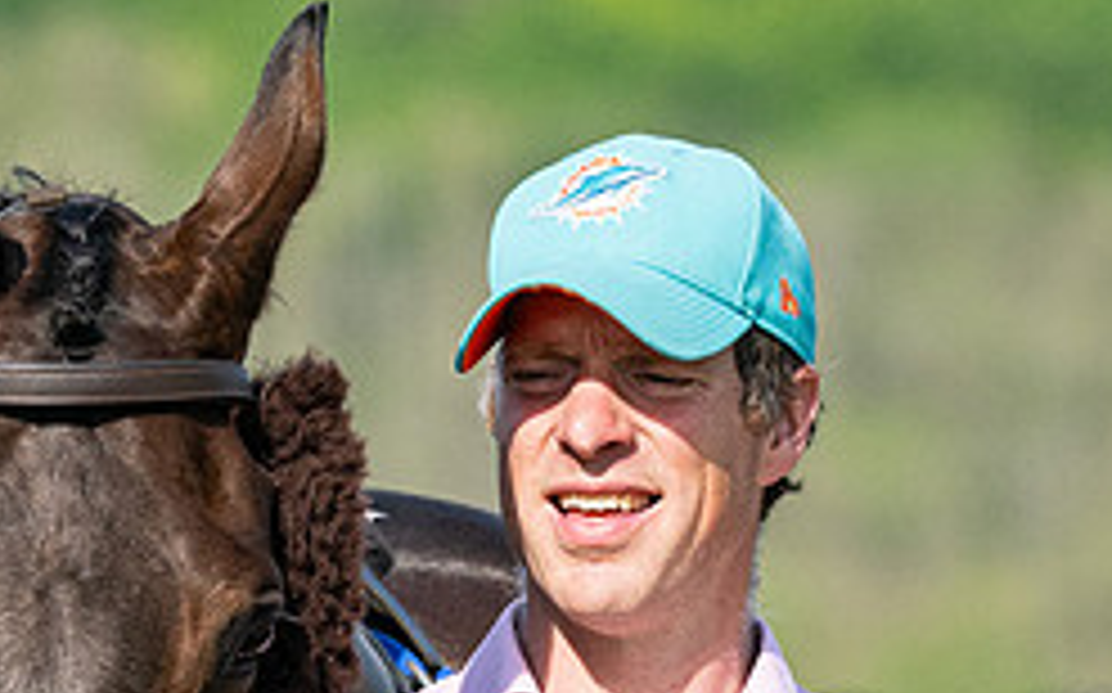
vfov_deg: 1.2
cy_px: 356
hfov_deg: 1.9
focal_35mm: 1113
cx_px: 157
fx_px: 33707
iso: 400
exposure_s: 1/2500
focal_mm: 200
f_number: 5
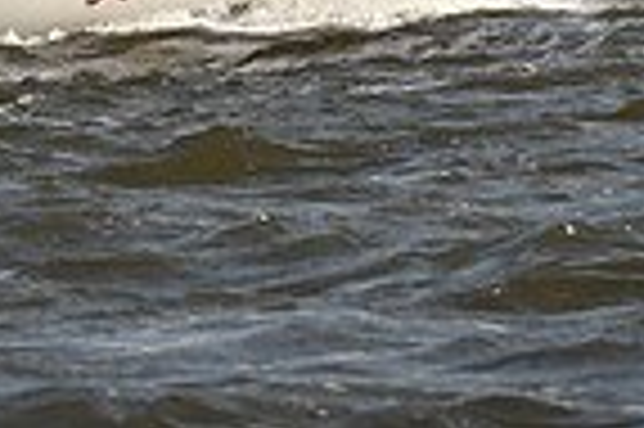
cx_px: -25
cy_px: -874
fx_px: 14473
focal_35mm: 810
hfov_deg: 2.5
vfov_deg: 1.7
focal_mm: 200
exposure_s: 1/1250
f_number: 7.1
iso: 250
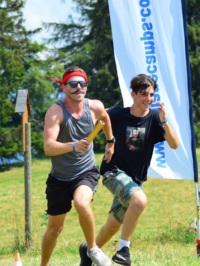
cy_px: 133
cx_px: 104
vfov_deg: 9.1
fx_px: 1679
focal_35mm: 218
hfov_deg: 6.8
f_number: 5.6
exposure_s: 1/640
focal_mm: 100
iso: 200
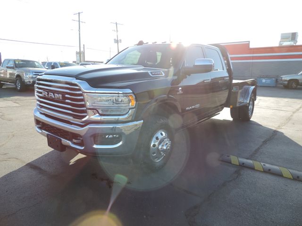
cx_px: 151
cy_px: 113
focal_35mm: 24
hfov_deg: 71.6
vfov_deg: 56.8
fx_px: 209
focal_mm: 4.3
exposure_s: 1/320
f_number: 3
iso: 80
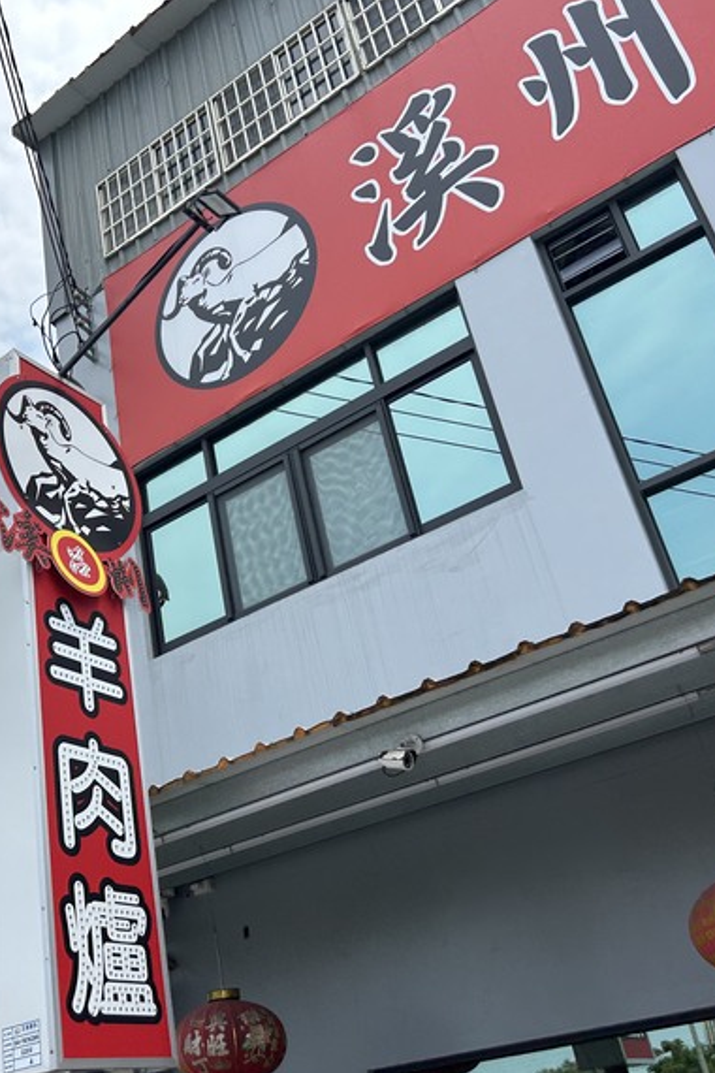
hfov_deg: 35.2
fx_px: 1102
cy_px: 547
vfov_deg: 51.9
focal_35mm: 37
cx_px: 183
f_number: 1.5
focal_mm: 5.7
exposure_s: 1/5587
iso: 50
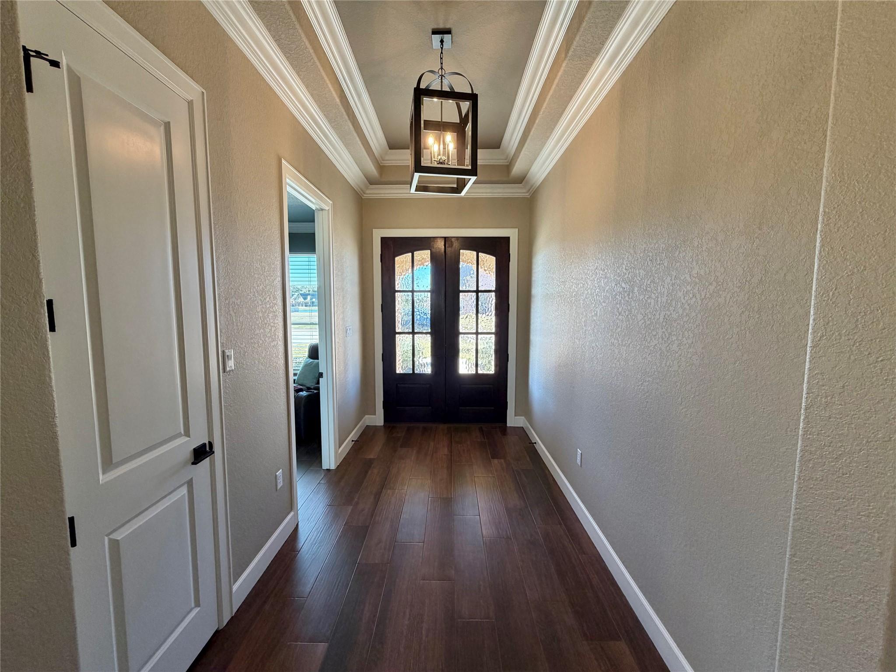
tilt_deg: -5.1
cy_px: 336
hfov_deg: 102.1
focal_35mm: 14
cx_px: 448
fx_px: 362
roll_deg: +0.1
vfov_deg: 85.7
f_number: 2.2
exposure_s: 1/120
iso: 250
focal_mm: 2.22
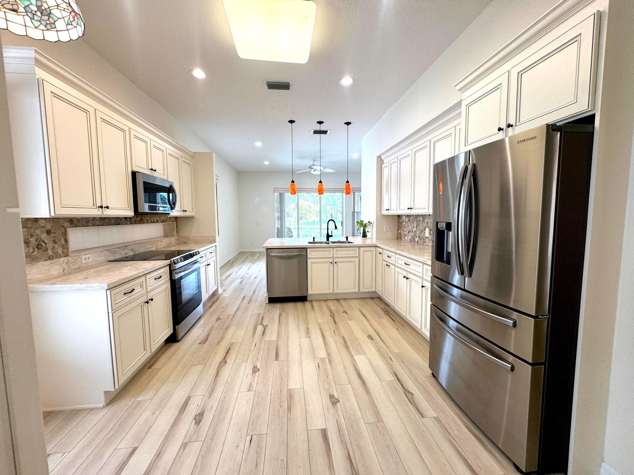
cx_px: 317
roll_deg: -0.1
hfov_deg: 102.1
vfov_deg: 85.7
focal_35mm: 14
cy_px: 238
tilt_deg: -6.1
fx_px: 256
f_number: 2.2
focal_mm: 2.22
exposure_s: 1/120
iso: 100
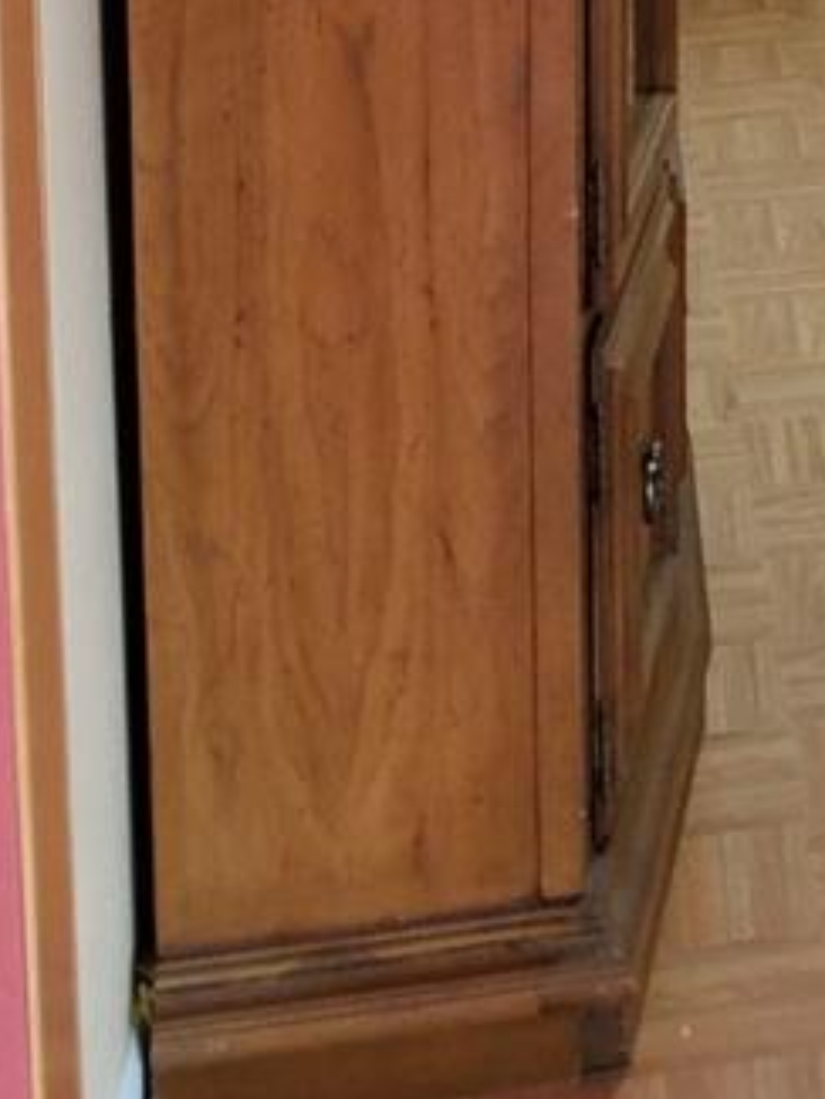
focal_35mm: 96
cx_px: 1491
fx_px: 3049
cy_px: -653
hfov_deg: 13.7
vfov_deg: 17.8
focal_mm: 4.2
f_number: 1.7
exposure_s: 1/40
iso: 160
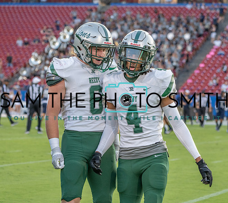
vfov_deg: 12.1
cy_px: 99
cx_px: 127
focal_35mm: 136
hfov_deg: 13.5
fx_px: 960
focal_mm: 111
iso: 3200
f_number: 5.6
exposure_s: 1/1000
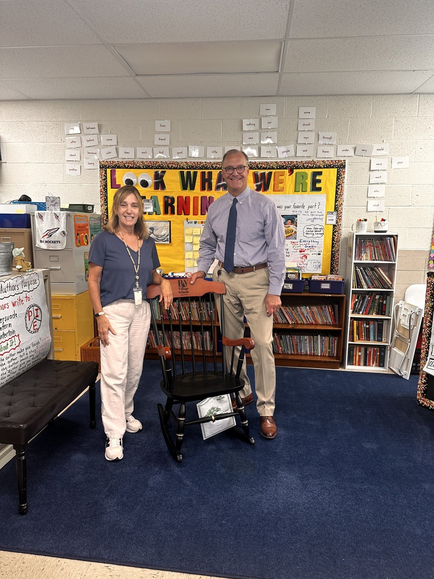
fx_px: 401
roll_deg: -1.6
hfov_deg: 56.8
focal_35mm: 24
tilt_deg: -10.5
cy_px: 290
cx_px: 217
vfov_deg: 71.6
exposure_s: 1/60
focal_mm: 6.86
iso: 125
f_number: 1.78
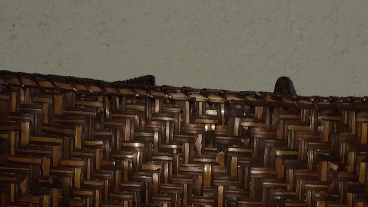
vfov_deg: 11.9
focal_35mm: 100
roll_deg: -1.6
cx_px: 262
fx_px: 976
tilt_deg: -15.2
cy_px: 244
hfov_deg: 21.2
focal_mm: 4.15
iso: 80
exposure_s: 1/25
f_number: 2.2
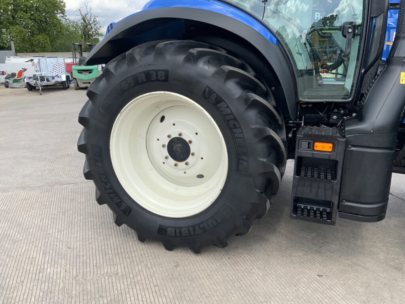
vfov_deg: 48.2
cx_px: 202
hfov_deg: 61.7
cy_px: 152
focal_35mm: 29
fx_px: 339
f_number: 1.8
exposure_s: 1/816
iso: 16
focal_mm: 3
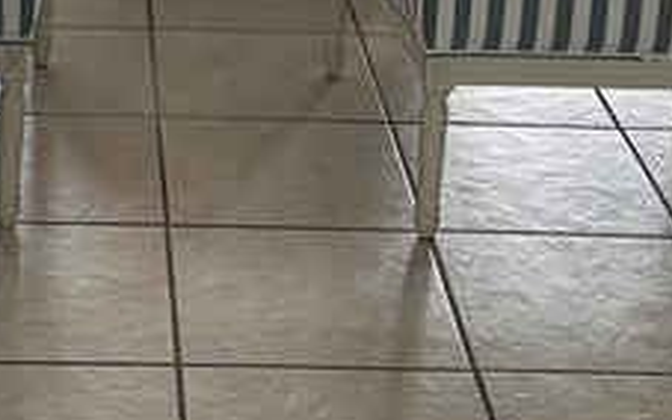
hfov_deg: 18.0
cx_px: 166
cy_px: -340
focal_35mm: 115
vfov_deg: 10.7
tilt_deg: -10.7
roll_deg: -1.4
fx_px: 2107
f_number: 1.78
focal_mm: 6.86
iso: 64
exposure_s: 1/145
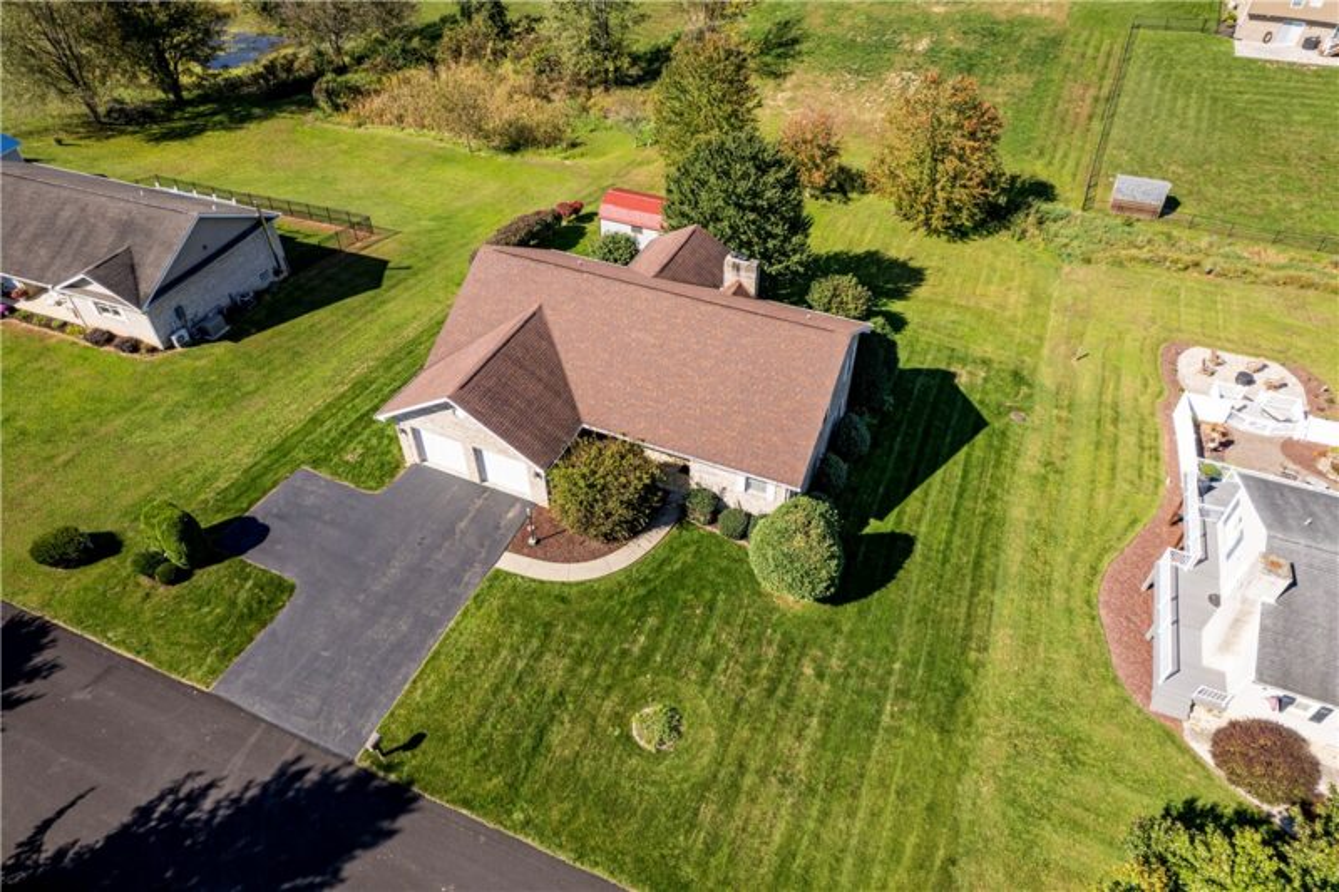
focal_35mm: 22
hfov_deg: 78.6
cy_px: 446
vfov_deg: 57.2
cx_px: 670
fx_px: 818
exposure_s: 1/1250
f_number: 2.8
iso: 100
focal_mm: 8.38
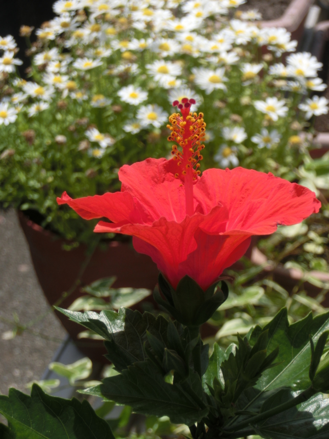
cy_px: 220
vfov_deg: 19.6
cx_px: 164
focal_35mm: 100
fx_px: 1267
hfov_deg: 14.8
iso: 80
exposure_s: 1/640
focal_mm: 17.45
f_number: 5.2
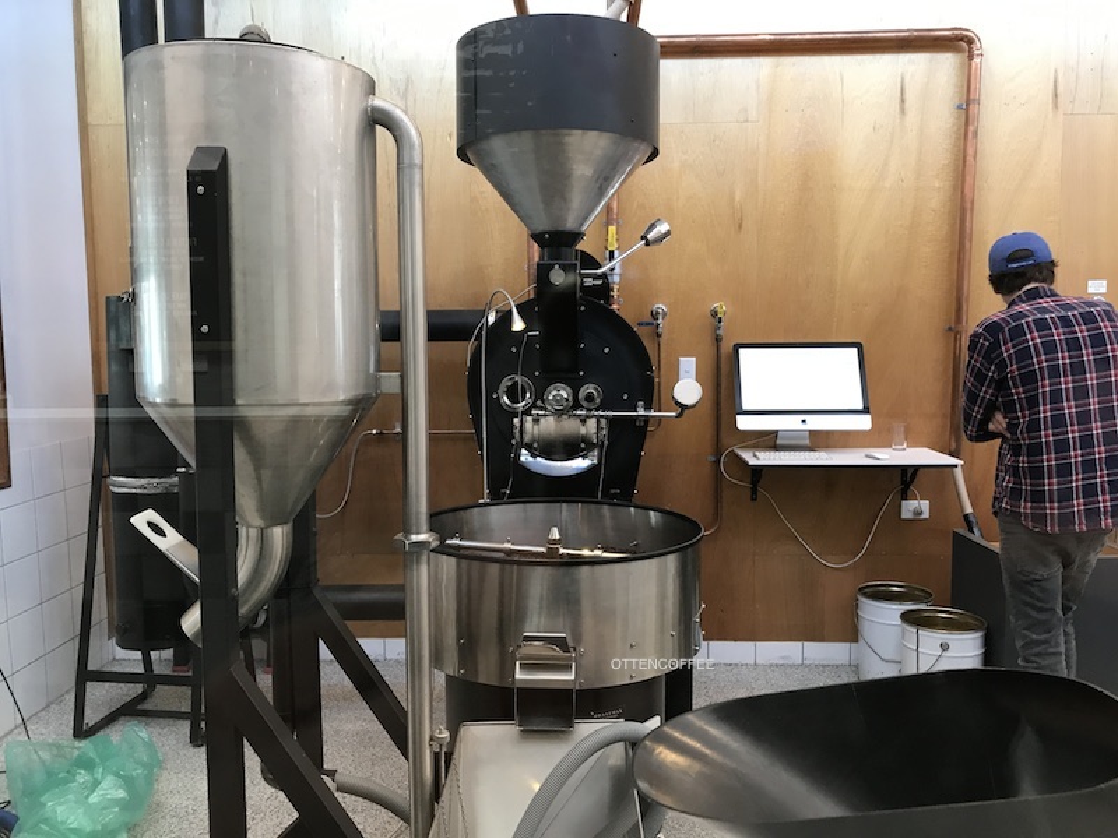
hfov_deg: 63.4
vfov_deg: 49.7
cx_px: 559
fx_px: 904
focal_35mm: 28
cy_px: 419
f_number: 1.8
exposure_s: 1/25
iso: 40
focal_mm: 3.99
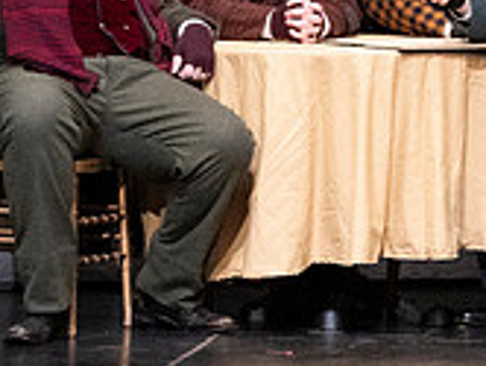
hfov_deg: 2.9
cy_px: -101
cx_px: 600
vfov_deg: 2.2
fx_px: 9434
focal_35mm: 671
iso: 16000
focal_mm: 200
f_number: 11
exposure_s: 1/400
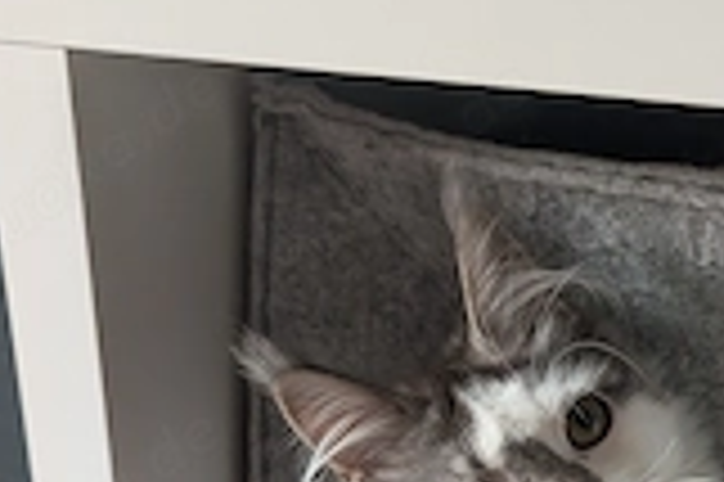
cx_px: 562
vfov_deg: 20.5
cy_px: 577
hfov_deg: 31.7
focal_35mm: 62
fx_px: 1246
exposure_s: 1/201
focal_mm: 6.9
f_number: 1.68
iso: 2021
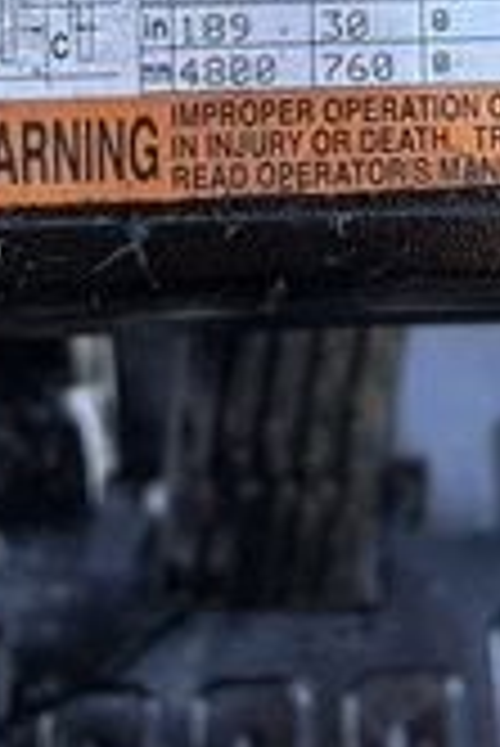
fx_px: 1351
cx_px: 392
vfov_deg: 28.2
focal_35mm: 65
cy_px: -72
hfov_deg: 20.7
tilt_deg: -63.6
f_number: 1.6
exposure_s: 1/140
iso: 32
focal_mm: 5.96
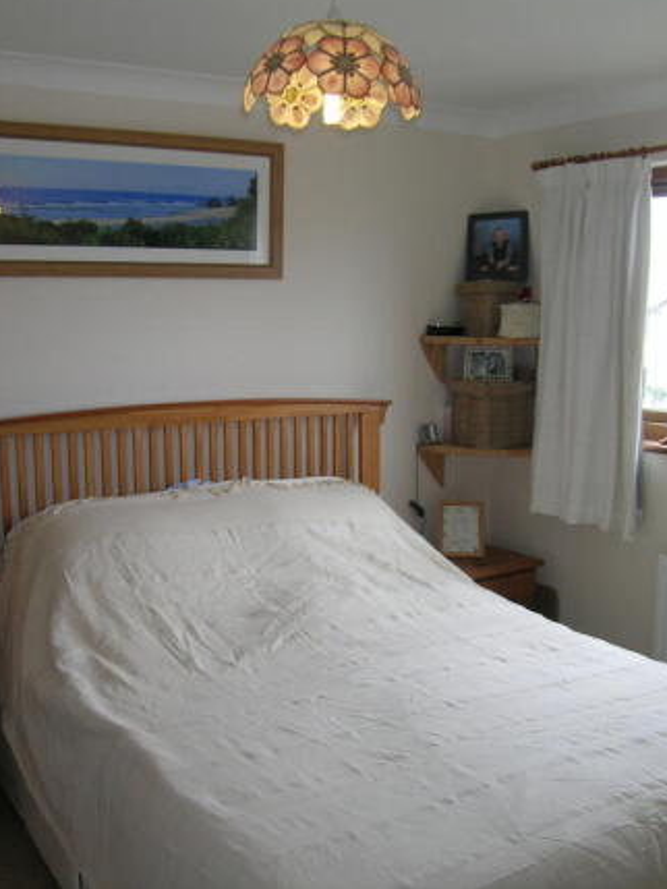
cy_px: 438
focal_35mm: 38
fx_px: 976
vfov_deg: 49.0
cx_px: 285
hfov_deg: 37.7
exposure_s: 1/61
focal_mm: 5.8
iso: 50
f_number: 3.1
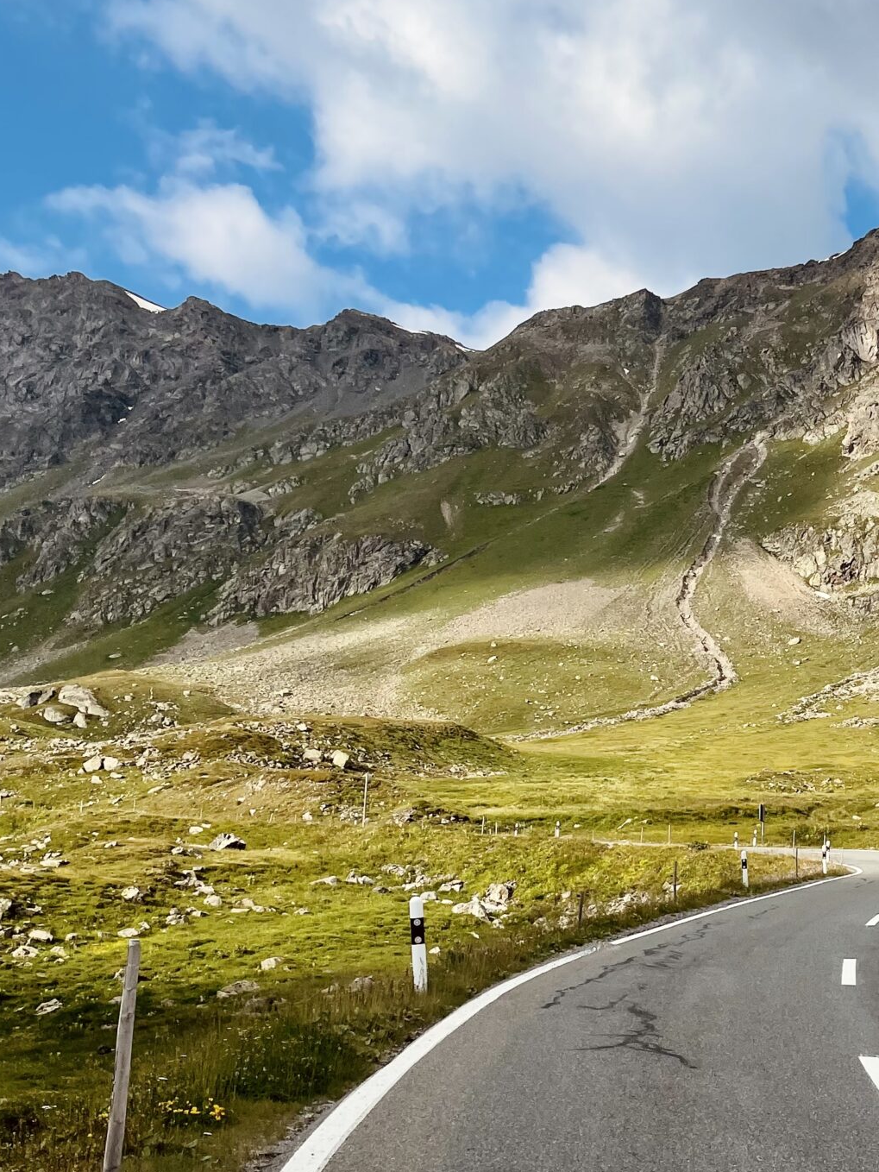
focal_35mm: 49
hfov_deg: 28.6
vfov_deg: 38.8
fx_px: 1658
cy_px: 680
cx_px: 782
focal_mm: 4.2
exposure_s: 1/4831
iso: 32
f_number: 1.6
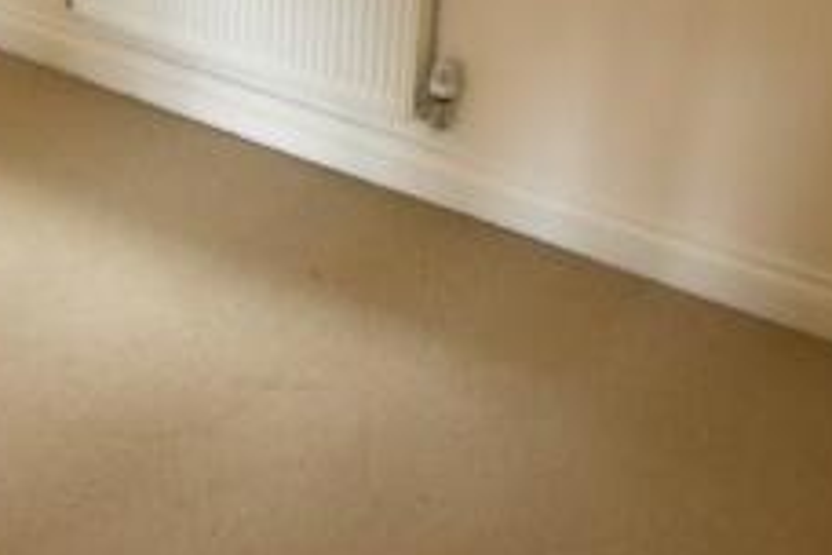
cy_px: -214
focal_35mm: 101
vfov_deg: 13.0
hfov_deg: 19.8
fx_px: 2334
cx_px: 78
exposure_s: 1/11
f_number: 2.6
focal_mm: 7.85
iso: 100
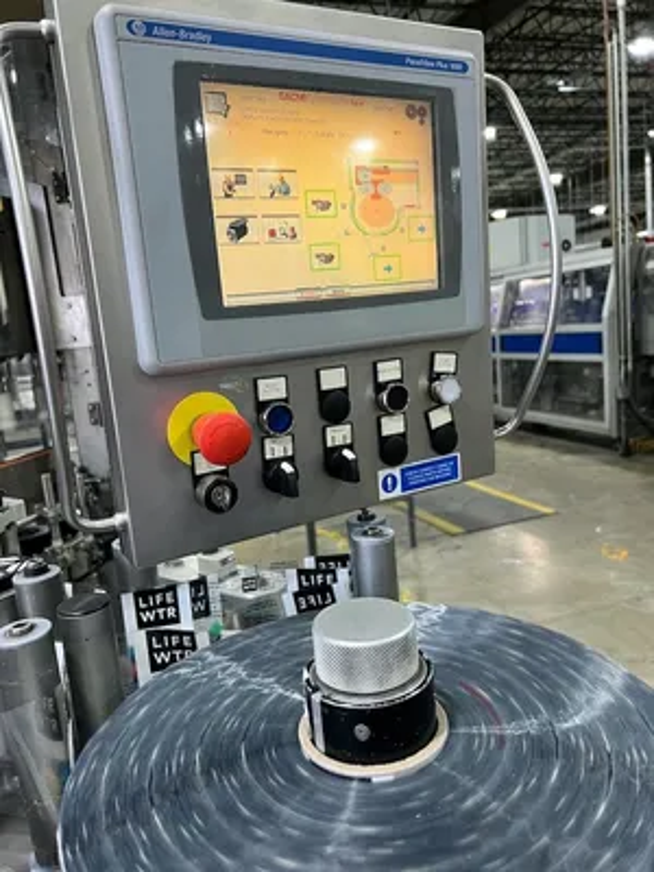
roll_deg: +5.5
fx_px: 655
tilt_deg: -8.9
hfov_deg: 53.1
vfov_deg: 67.3
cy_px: 436
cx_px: 327
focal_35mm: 26
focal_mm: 5.7
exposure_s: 1/60
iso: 160
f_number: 1.5
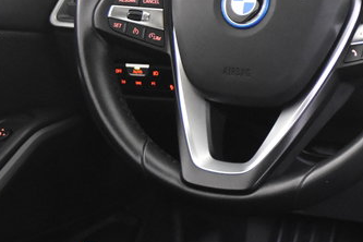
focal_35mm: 120
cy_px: 125
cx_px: 371
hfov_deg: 16.7
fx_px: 1210
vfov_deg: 11.4
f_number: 3.2
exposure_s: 1/40
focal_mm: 26
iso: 4500
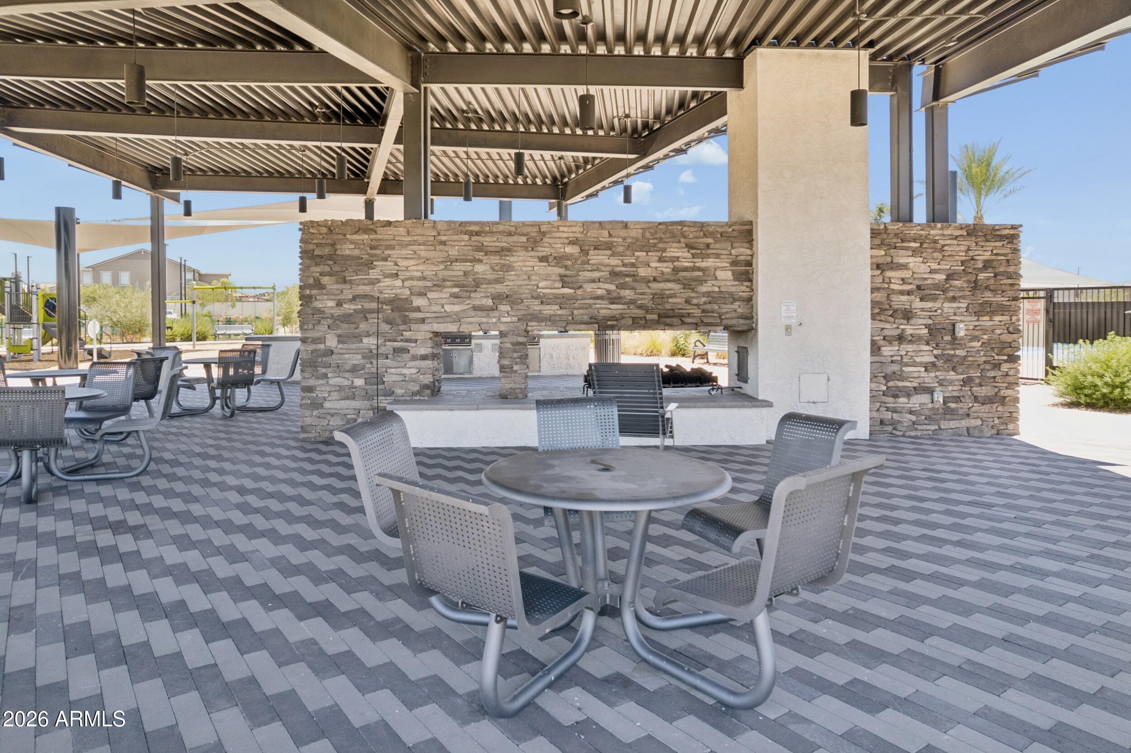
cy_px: 376
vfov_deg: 57.2
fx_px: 691
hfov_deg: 78.6
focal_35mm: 22
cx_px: 566
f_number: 2.8
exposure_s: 1/250
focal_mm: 8.4
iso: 100
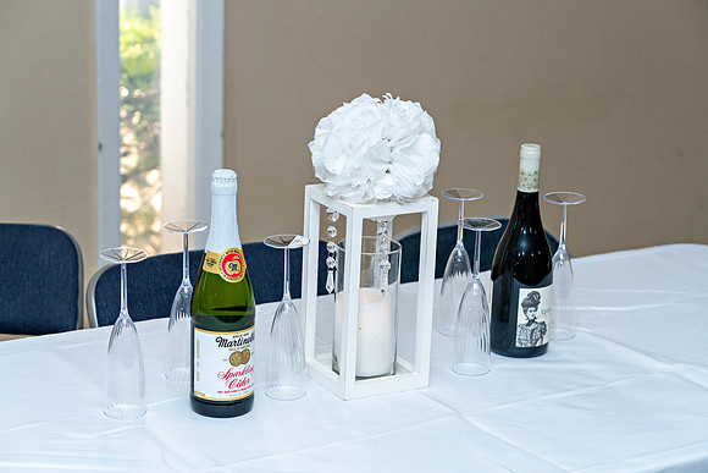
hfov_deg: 23.9
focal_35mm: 85
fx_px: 1672
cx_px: 354
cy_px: 236
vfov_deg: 16.1
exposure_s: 1/160
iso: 640
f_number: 5.6
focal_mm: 85
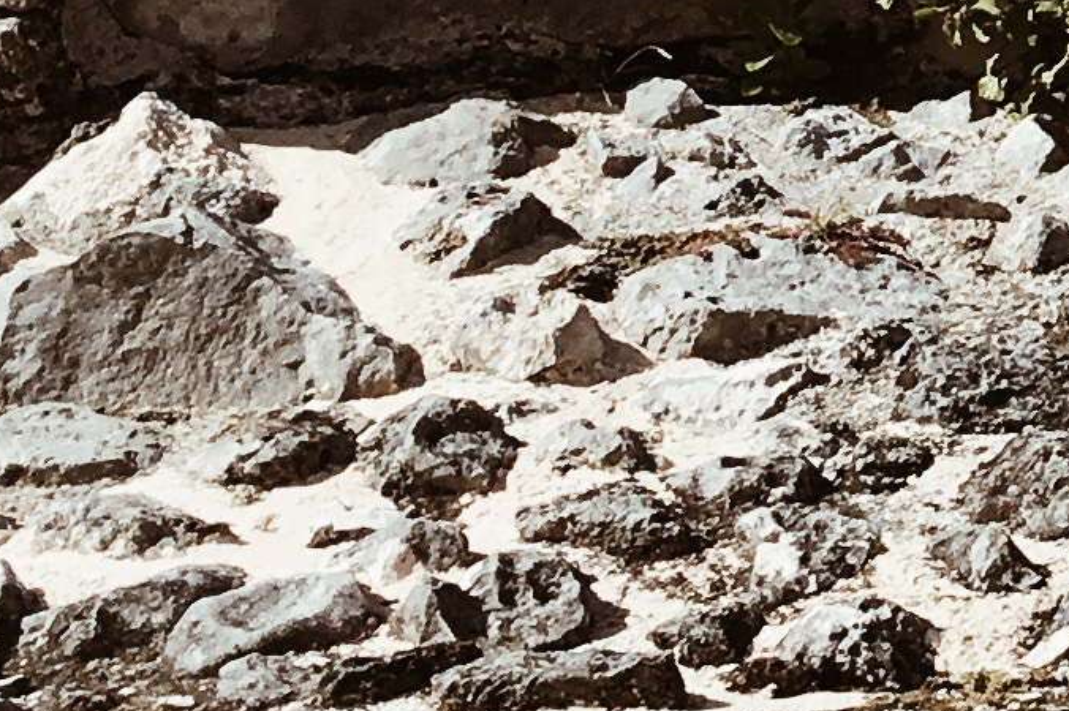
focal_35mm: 180
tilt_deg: +1.7
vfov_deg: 7.4
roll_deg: -0.9
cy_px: -506
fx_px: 5342
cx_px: 2231
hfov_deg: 10.4
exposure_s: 1/2653
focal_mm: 4.15
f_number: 2.2
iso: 25
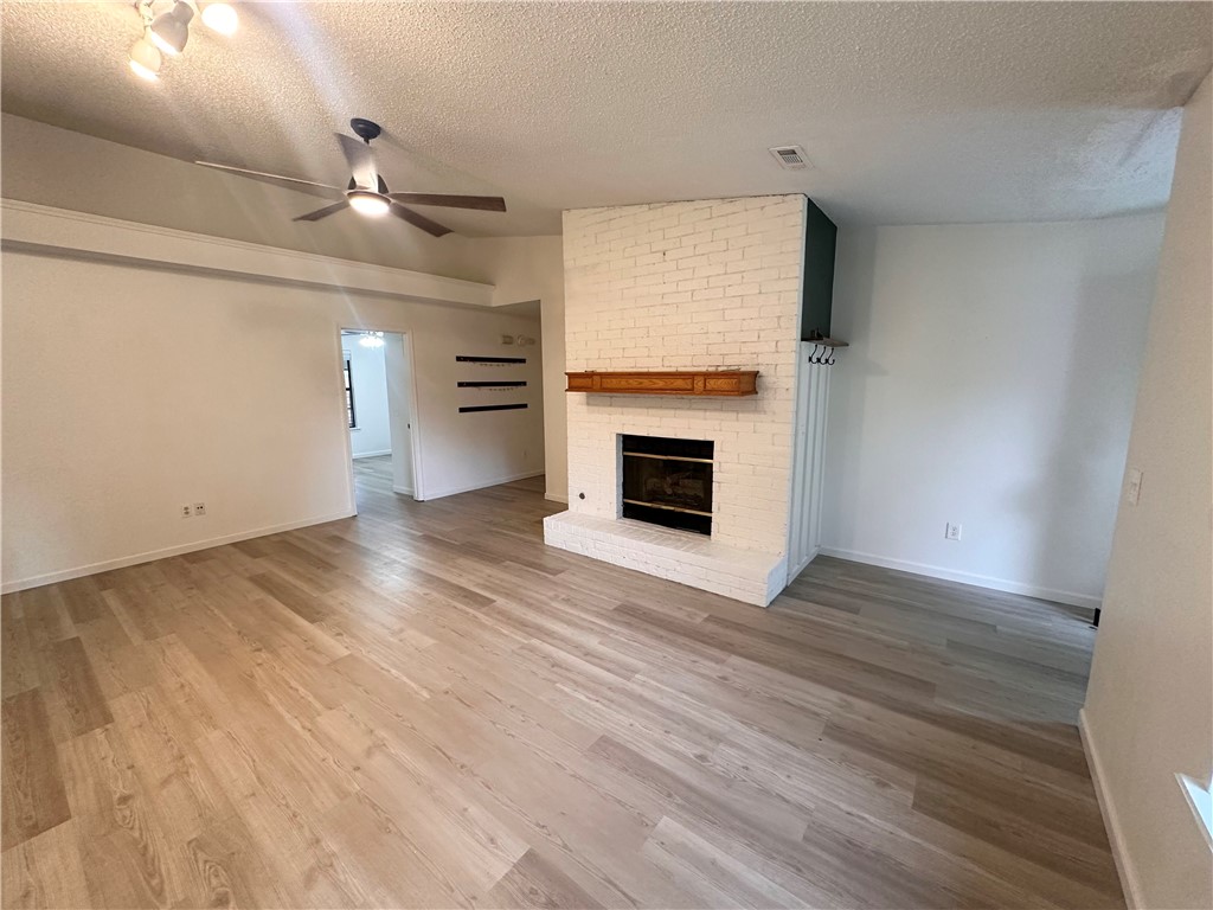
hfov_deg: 102.1
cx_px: 606
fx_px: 491
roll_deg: +0.4
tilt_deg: -9.1
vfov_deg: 85.7
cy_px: 455
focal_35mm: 14
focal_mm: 2.22
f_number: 2.2
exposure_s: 1/120
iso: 320
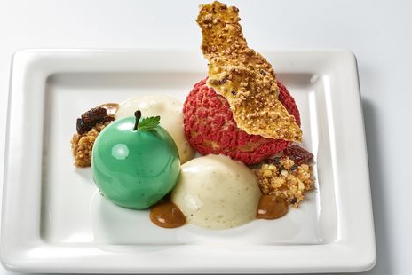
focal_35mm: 160
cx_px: 190
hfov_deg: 12.8
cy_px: 138
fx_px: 1832
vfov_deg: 8.6
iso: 200
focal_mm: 145
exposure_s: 1/160
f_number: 18
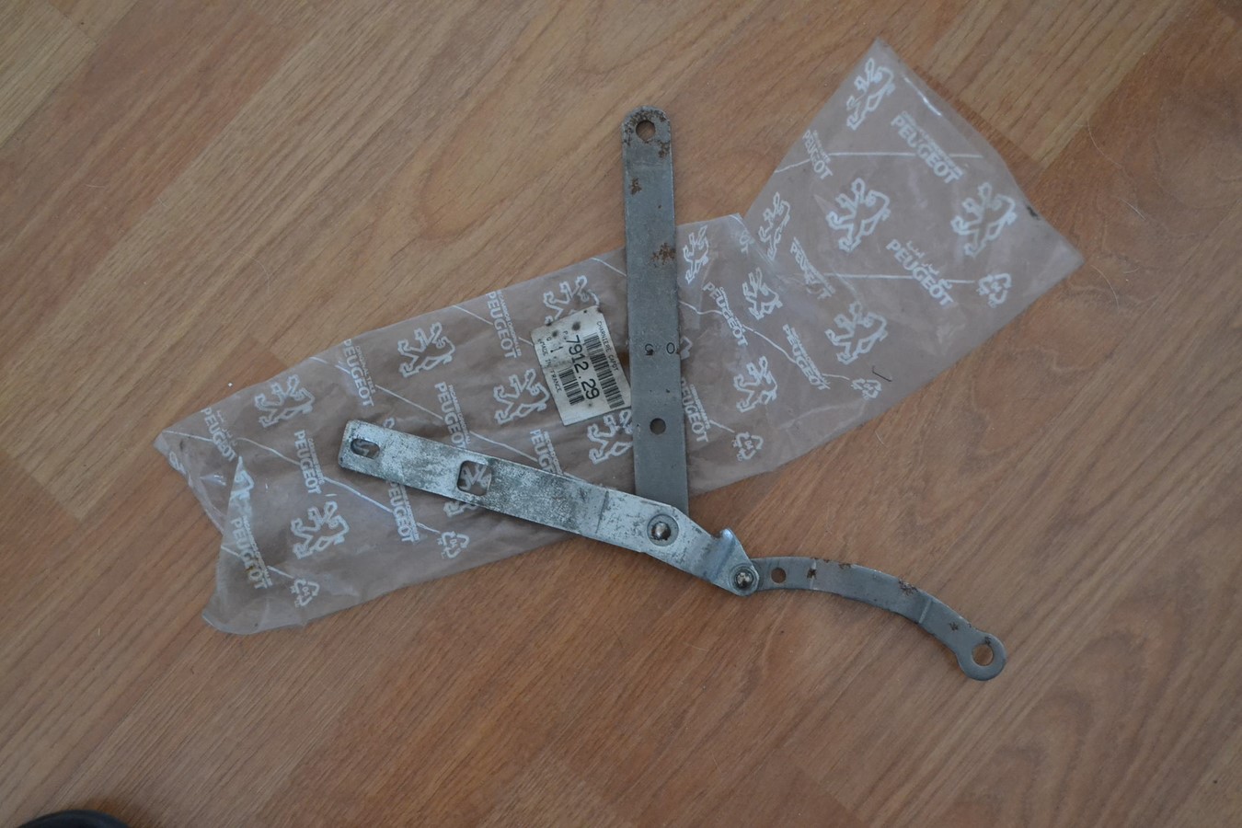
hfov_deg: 53.1
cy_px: 414
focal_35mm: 36
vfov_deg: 36.9
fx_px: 1242
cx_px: 621
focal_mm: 24
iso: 2800
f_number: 4
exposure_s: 1/60
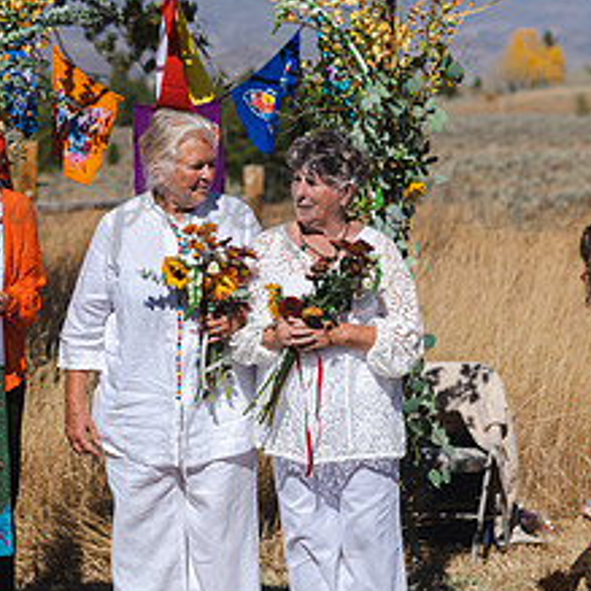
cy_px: 200
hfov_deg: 11.8
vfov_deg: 11.8
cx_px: 236
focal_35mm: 148
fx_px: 2859
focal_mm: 85
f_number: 3.2
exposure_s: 1/3200
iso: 125
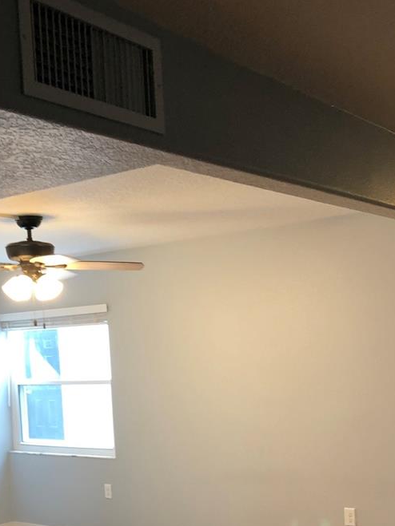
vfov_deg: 36.3
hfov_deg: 28.5
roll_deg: +3.3
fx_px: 776
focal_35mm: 51
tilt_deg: -3.9
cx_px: 159
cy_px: 414
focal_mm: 3.99
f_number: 1.8
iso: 40
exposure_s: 1/20
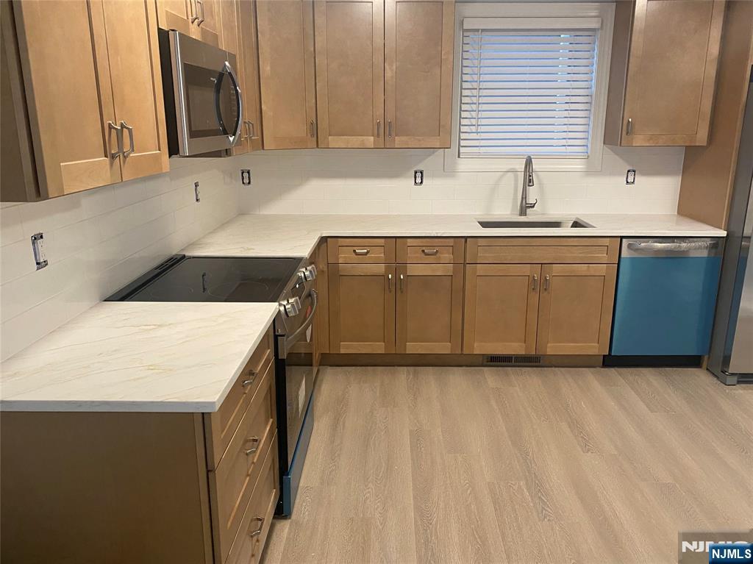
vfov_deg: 53.0
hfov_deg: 67.3
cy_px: 282
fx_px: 565
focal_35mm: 26
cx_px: 376
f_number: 1.8
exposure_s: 1/60.2
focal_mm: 4.25
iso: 250
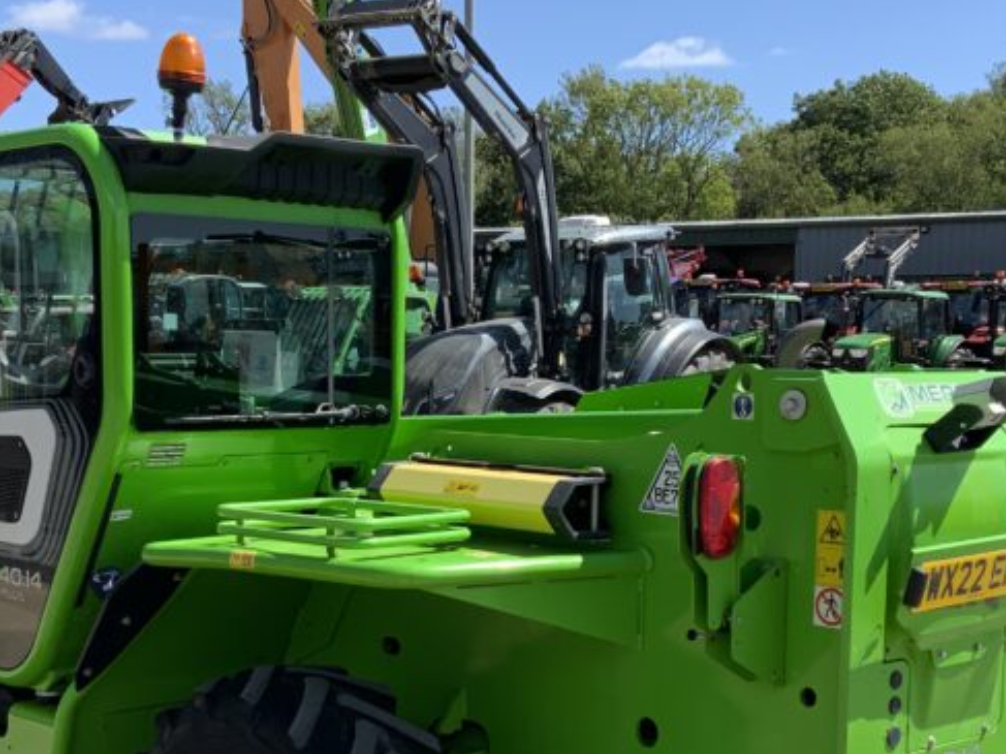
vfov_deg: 23.8
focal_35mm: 61
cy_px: 552
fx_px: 1772
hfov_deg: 31.7
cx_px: 490
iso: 16
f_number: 1.8
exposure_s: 1/1279
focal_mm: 3
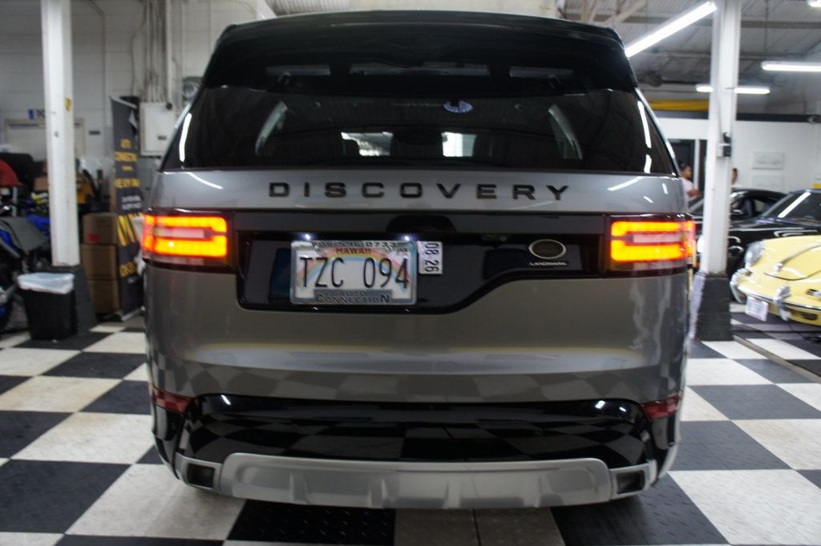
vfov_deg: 47.9
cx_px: 410
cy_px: 273
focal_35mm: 27
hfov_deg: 67.4
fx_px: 615
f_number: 3.5
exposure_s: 1/30
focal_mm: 18
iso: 250
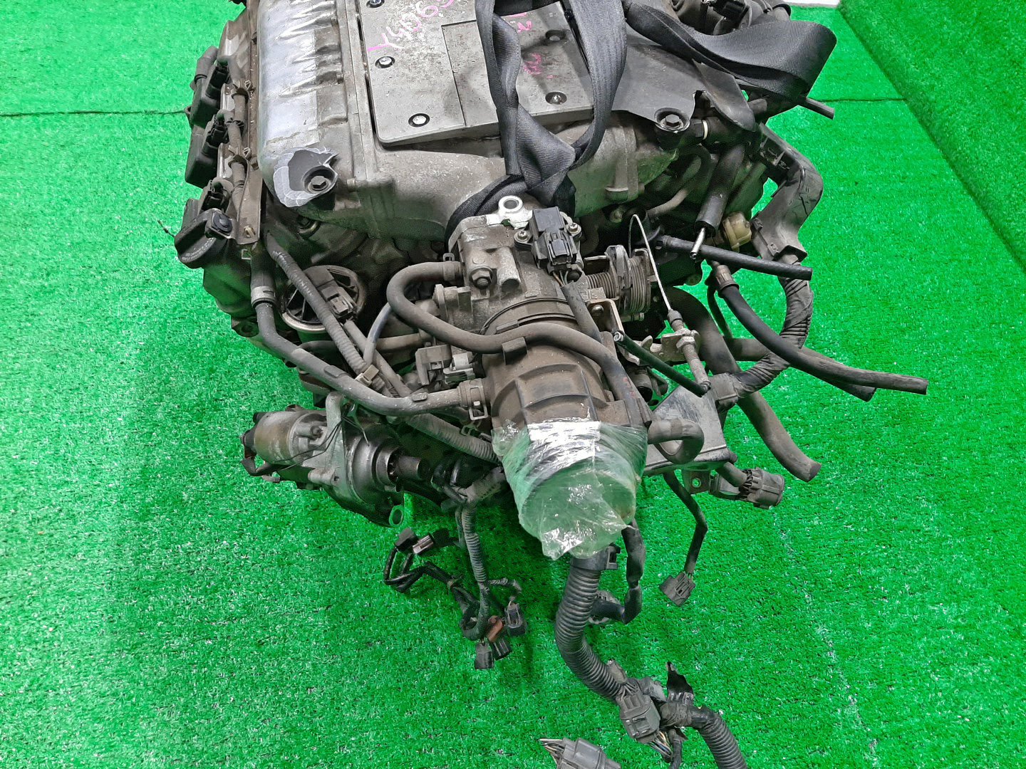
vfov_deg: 53.1
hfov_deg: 67.3
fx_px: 771
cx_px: 513
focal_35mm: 26
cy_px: 384
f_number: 1.7
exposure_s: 1/50
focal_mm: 3.93
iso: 203
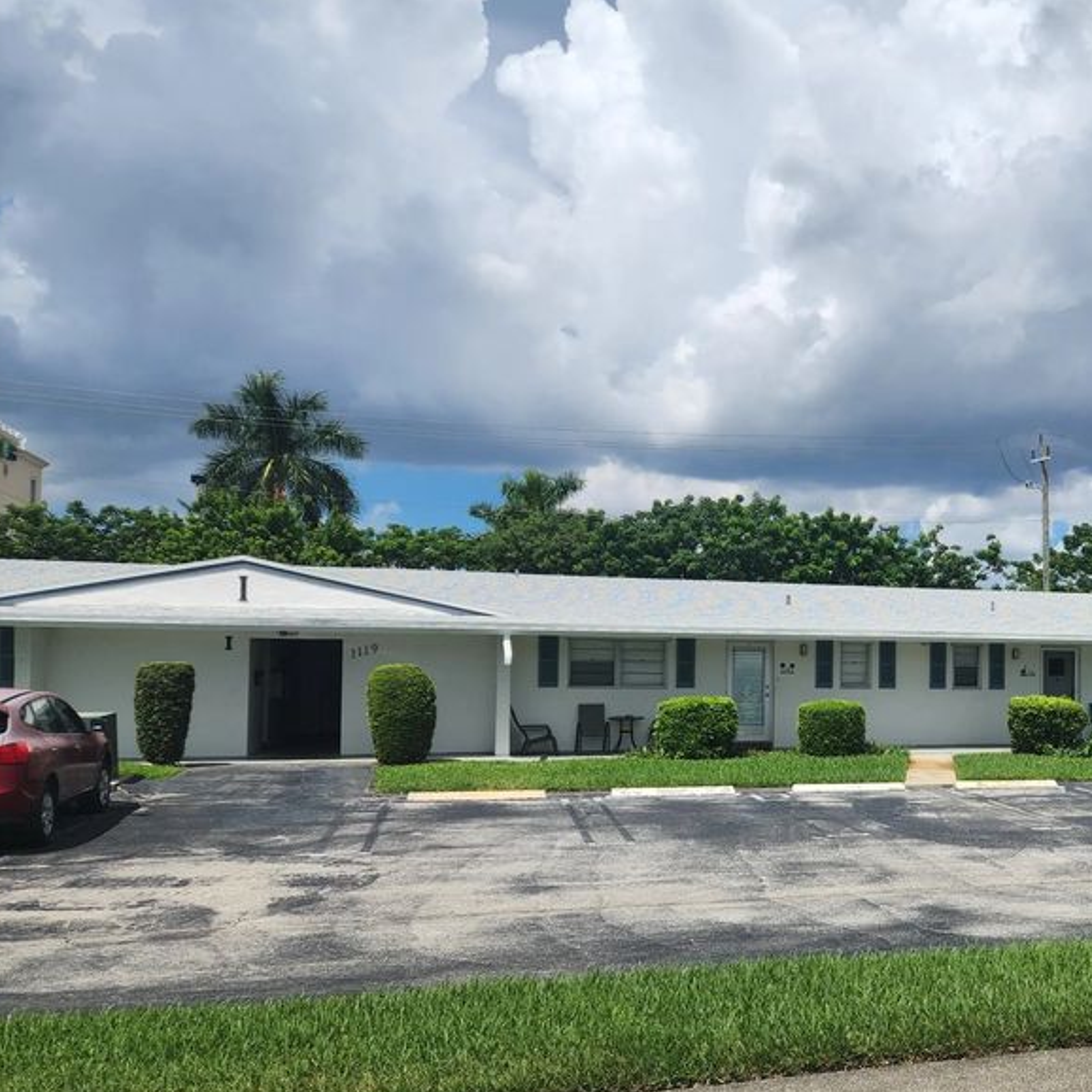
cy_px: 661
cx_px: 950
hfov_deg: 42.8
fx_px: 1285
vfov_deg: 45.8
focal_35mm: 36
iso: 20
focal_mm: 5.4
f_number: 1.8
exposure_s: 1/3464
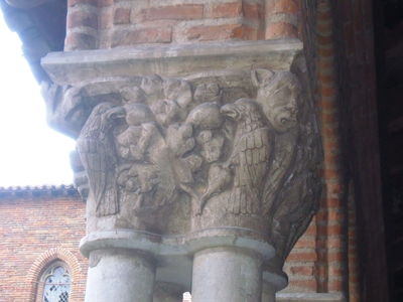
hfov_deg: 25.0
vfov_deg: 18.9
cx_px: 202
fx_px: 908
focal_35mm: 78
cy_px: 151
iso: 400
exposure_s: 1/60
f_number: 4.7
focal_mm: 13.02
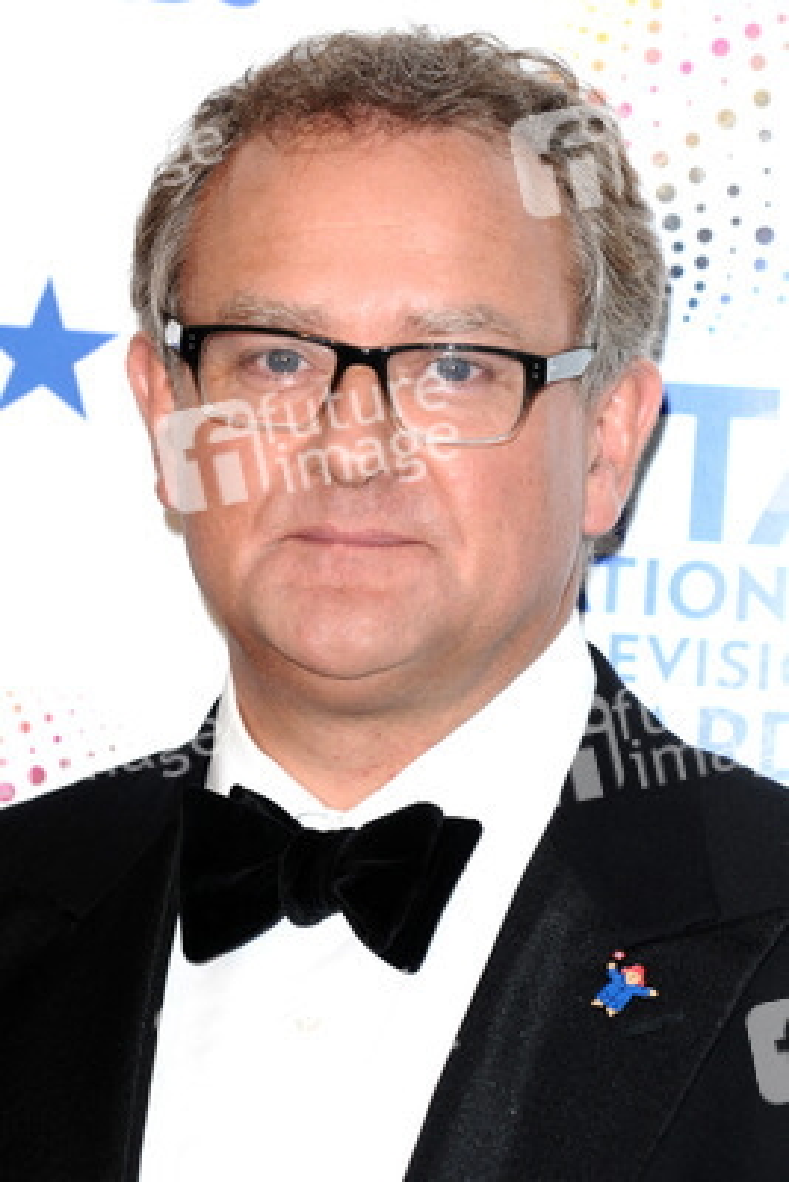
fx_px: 6651
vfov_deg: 10.2
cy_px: 591
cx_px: 394
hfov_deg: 6.8
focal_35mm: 202
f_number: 4.5
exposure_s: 1/200
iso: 320
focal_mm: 135
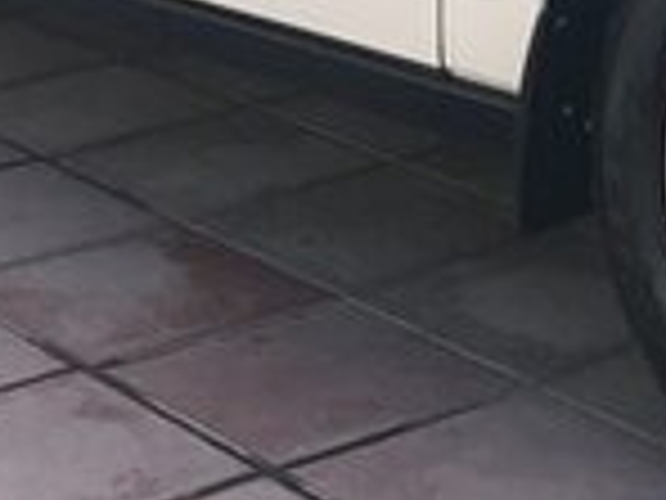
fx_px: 2405
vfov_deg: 11.0
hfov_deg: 15.3
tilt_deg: -1.6
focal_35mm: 125
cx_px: 738
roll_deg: -1.1
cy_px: -435
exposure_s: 1/921
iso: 20
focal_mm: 3.99
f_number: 1.8
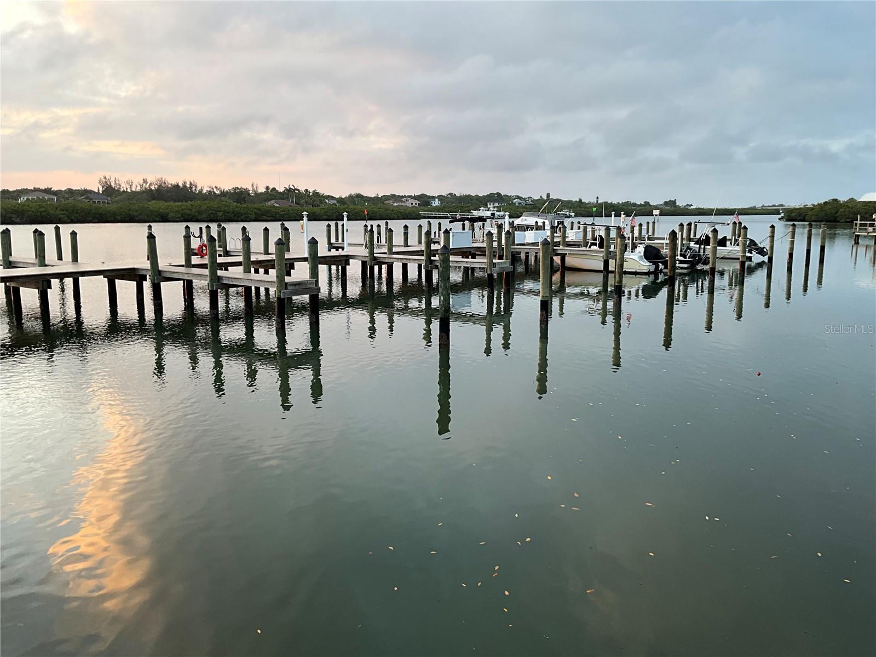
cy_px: 328
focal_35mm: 29
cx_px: 438
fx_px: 734
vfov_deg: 48.2
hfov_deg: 61.7
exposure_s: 1/122
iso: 25
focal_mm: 3
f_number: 1.8
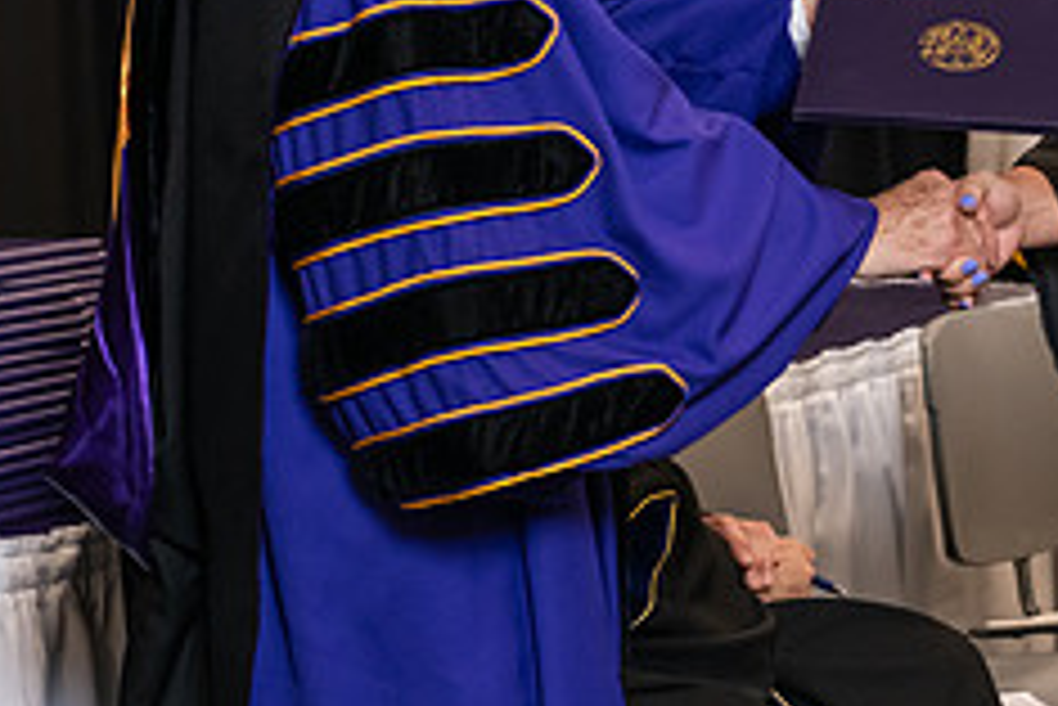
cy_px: -25
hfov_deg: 12.5
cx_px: 950
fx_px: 4793
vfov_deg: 8.4
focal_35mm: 163
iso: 1600
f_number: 5
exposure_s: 1/125
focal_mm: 66
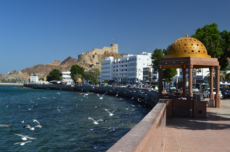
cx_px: 115
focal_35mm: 44
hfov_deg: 45.0
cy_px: 76
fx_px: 278
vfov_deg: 30.8
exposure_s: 1/320
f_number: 10
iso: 400
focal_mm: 29
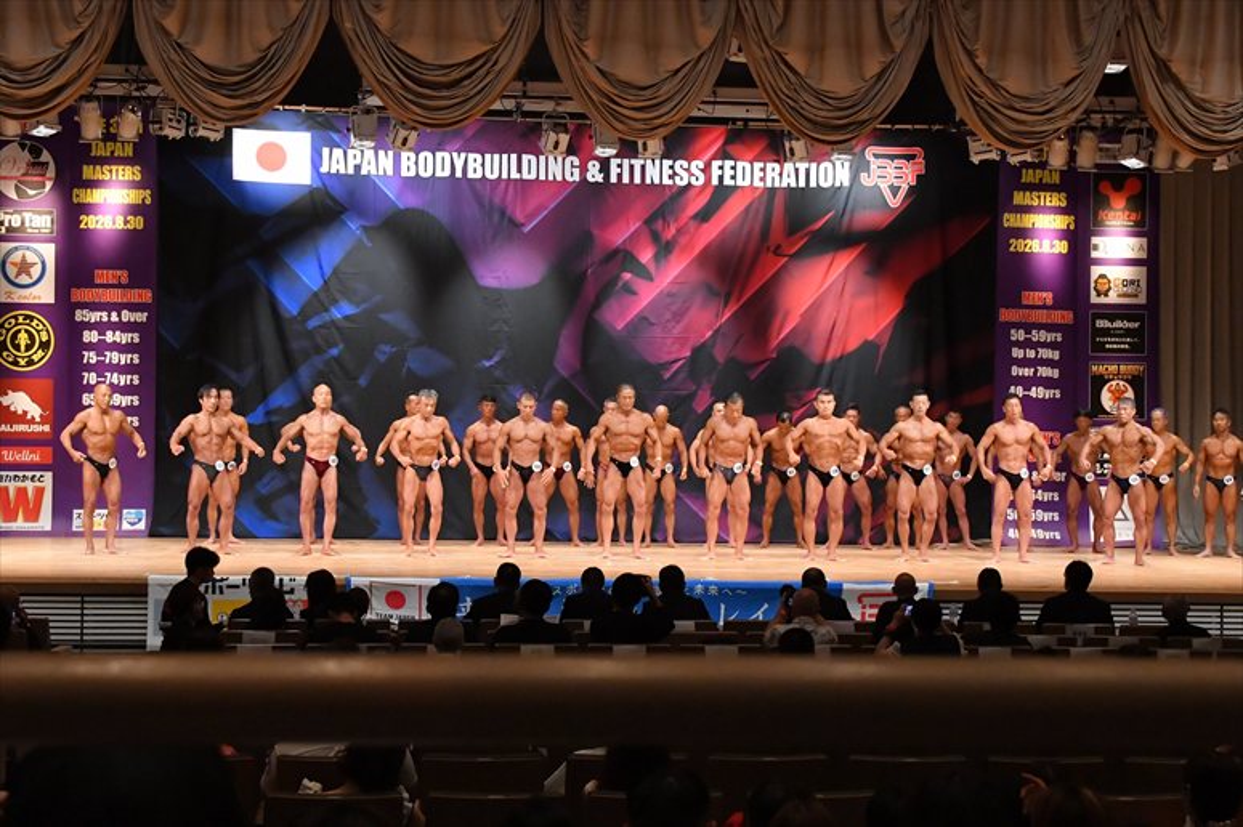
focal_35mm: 66
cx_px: 622
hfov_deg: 30.5
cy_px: 414
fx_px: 2278
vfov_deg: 20.6
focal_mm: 44
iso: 7200
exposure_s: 1/400
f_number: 5.6
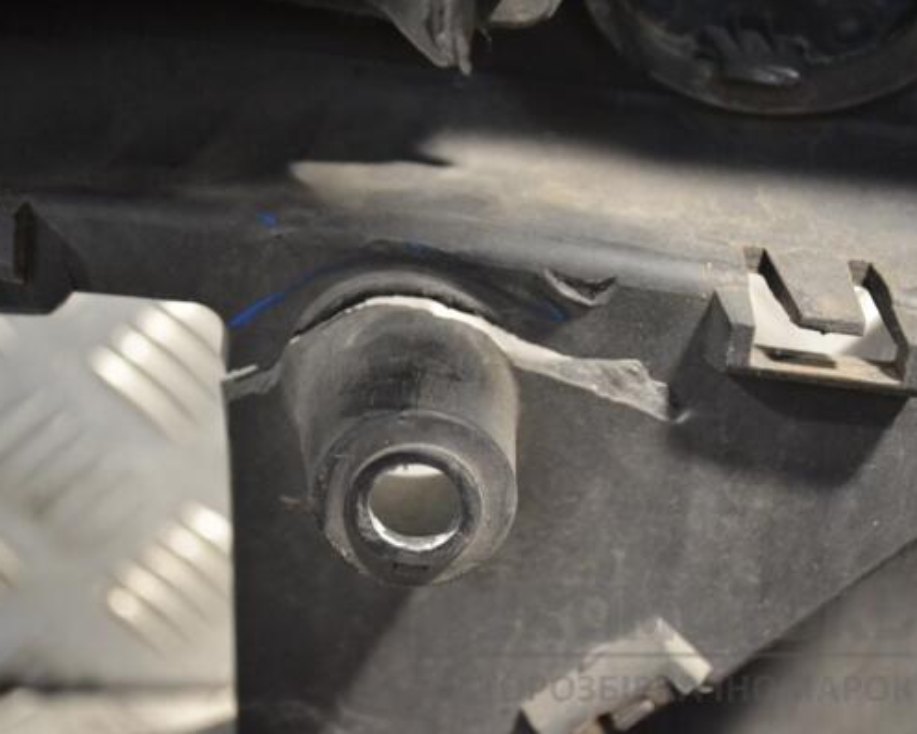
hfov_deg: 24.9
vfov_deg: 20.0
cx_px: 396
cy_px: 366
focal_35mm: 77
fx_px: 2078
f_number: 5.3
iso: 3200
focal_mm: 45
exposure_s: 1/100
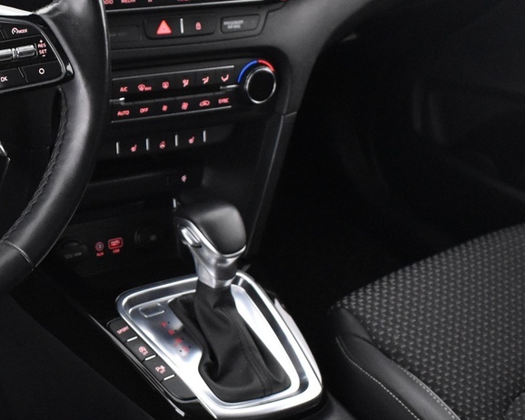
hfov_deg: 25.7
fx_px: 1104
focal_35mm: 71
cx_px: 32
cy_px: 265
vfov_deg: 21.5
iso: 3200
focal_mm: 18
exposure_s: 1/25
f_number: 3.5
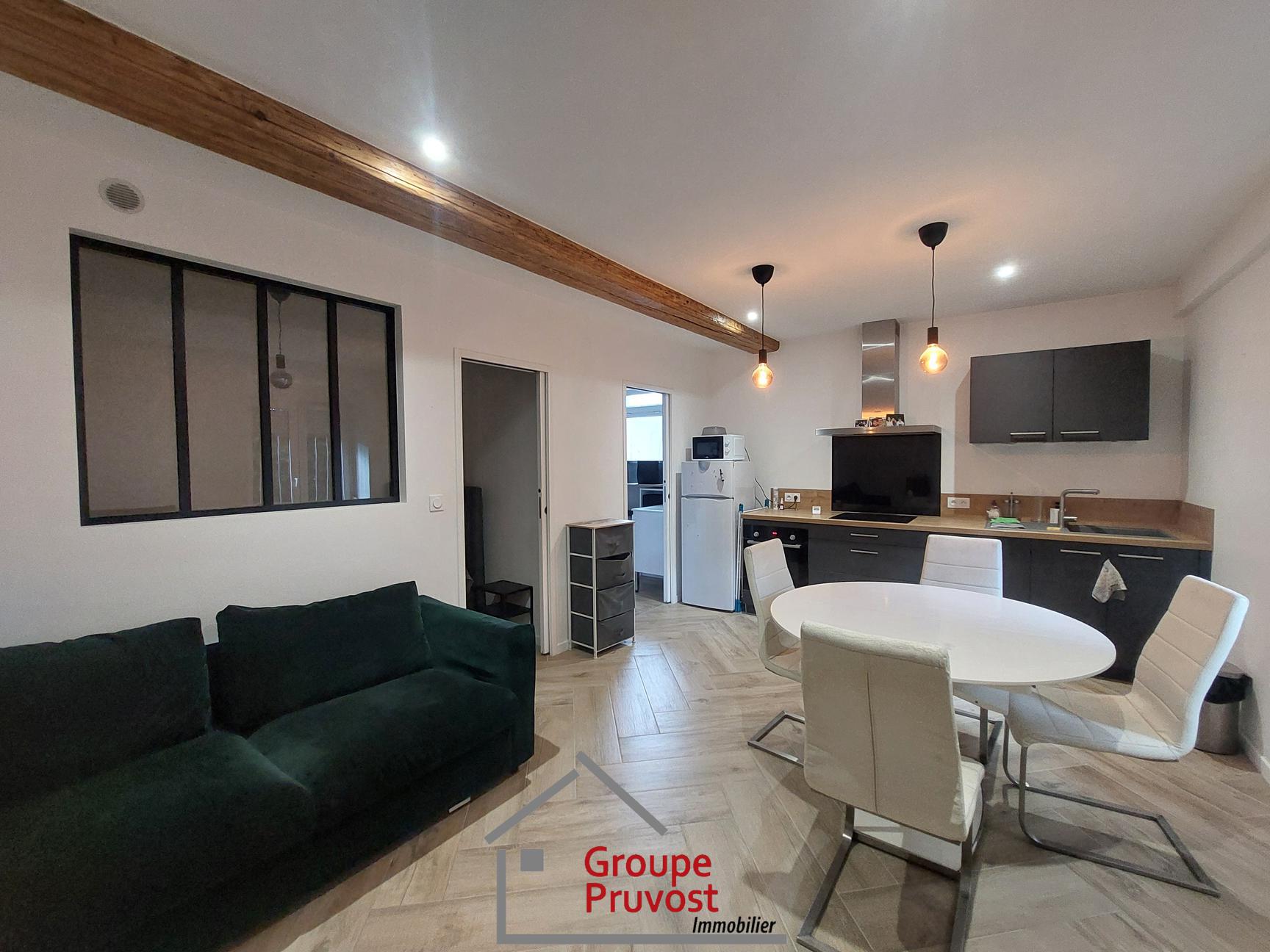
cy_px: 476
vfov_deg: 89.9
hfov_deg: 106.2
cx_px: 635
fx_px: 477
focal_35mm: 13
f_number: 2.2
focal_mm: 1.74
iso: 320
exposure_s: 1/33
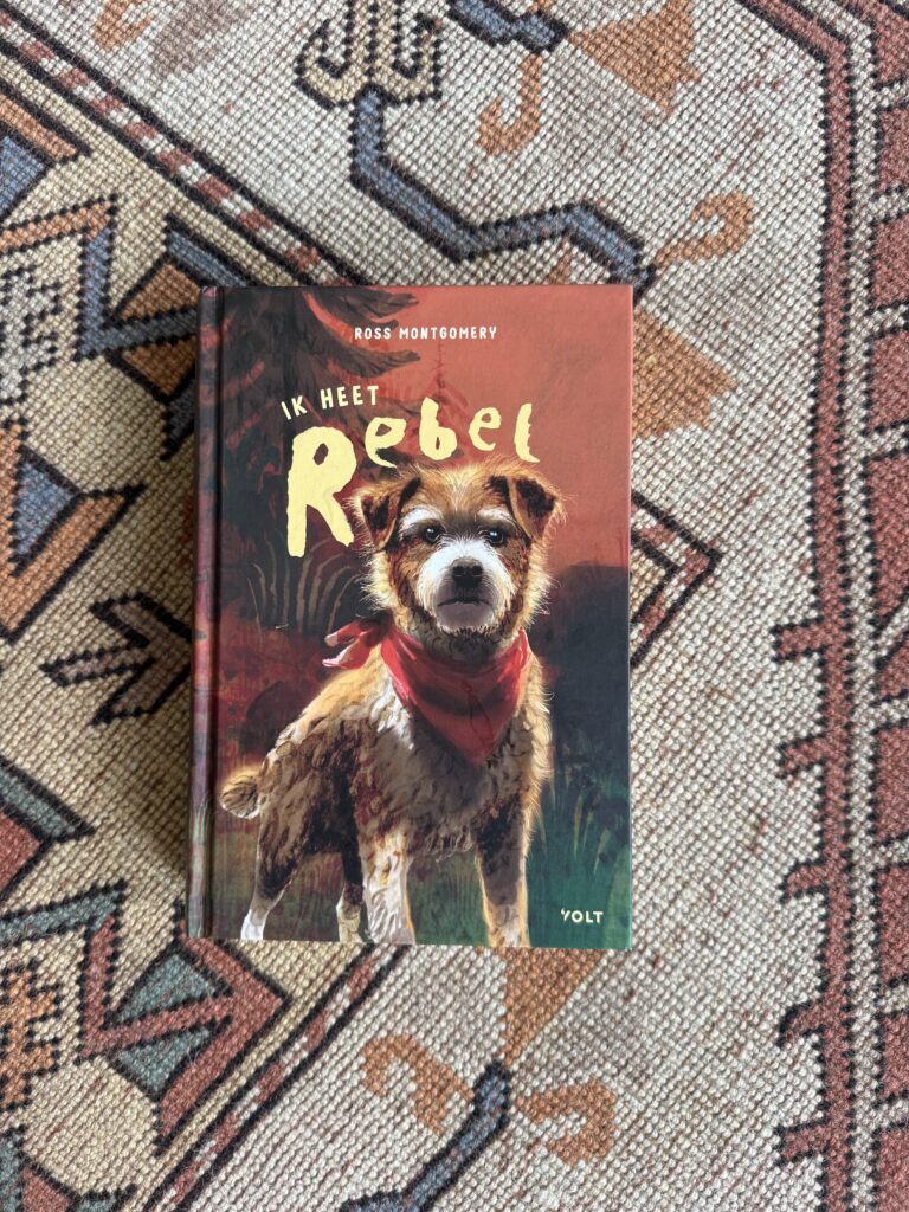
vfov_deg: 71.6
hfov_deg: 56.8
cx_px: 454
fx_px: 840
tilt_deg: -86.5
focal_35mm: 24
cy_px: 606
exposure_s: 1/121
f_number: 1.78
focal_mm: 6.76
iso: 200
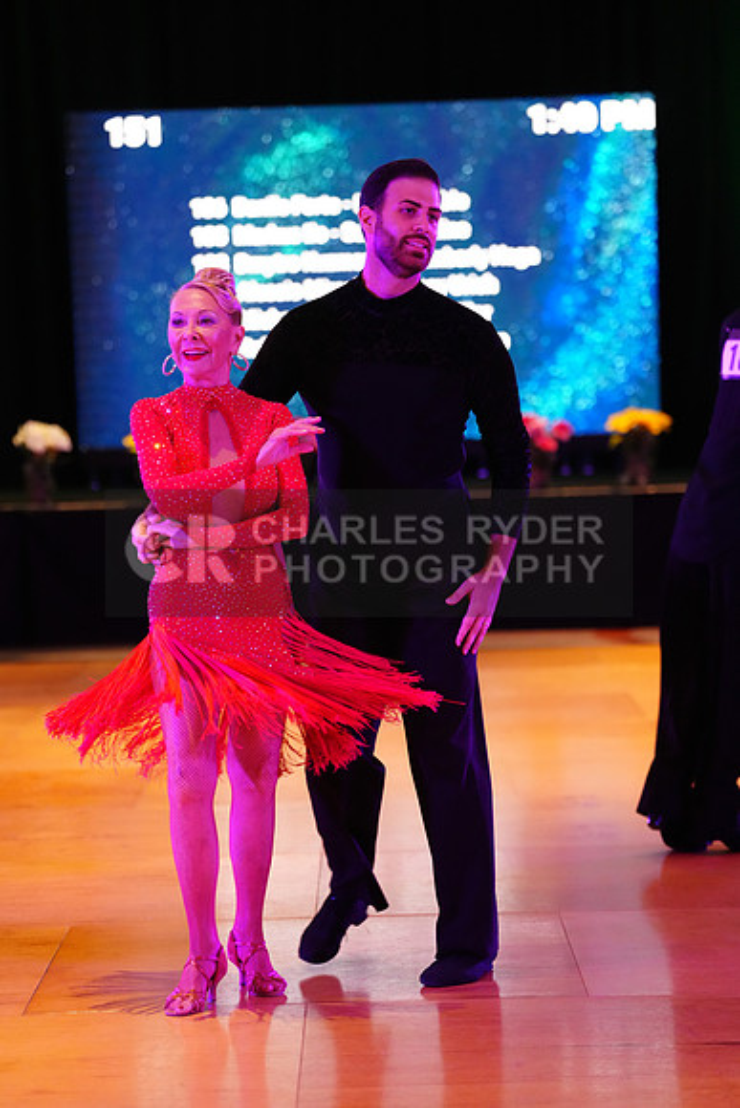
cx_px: 370
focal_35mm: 115
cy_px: 554
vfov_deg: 17.8
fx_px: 3543
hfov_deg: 11.9
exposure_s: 1/320
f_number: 2.8
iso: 5000
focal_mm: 115
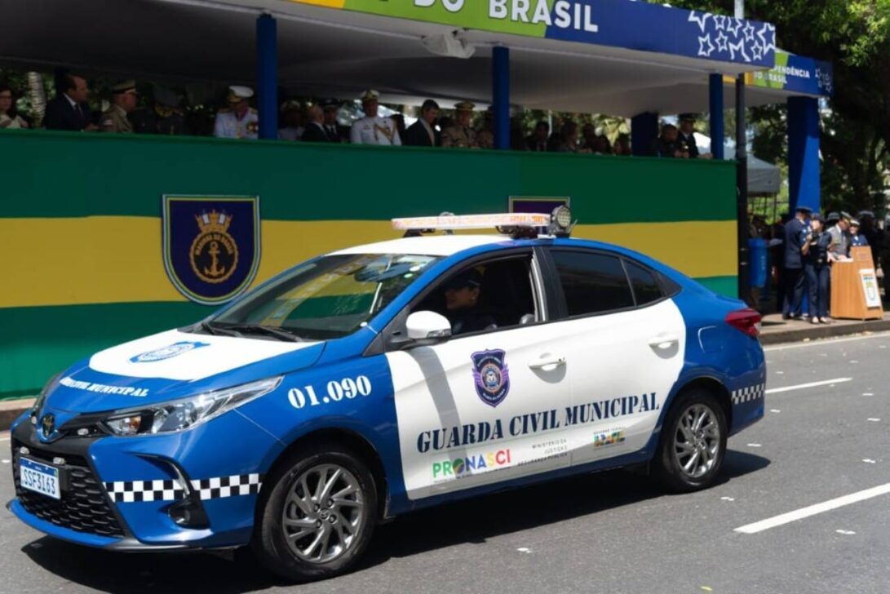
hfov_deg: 41.1
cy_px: 297
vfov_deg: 28.1
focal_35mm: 48
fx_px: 1187
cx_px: 445
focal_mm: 48
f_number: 4
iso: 100
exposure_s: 1/500
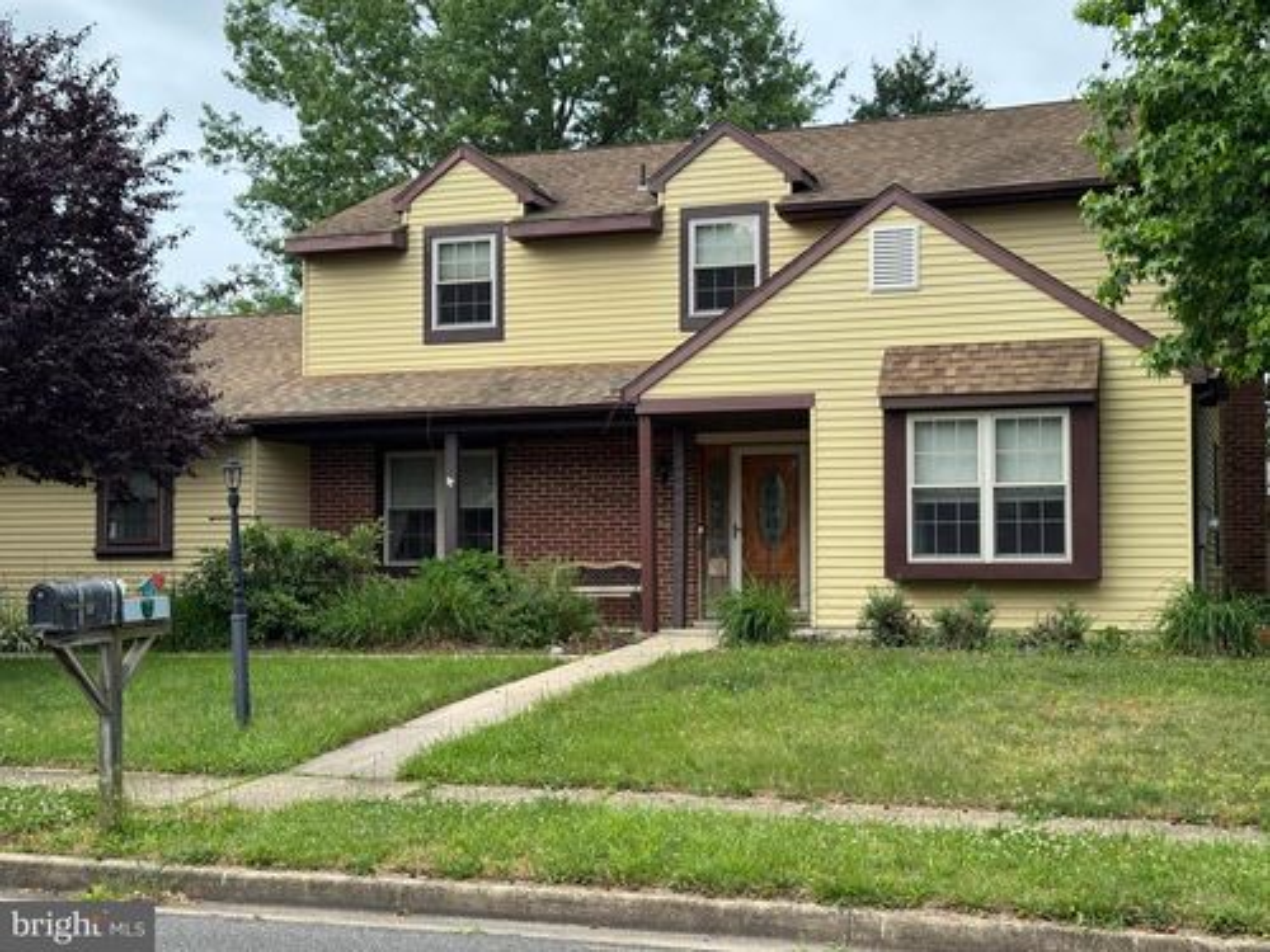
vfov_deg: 30.3
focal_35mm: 48
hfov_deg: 39.7
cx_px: 635
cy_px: 476
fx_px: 1761
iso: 64
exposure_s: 1/1984
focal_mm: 6.76
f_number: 1.78
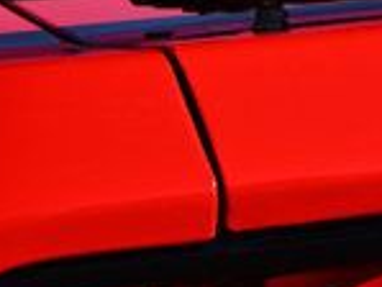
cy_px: 521
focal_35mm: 694
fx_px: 7665
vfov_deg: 2.1
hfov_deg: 2.9
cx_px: 346
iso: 100
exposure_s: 1/320
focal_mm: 112
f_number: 9
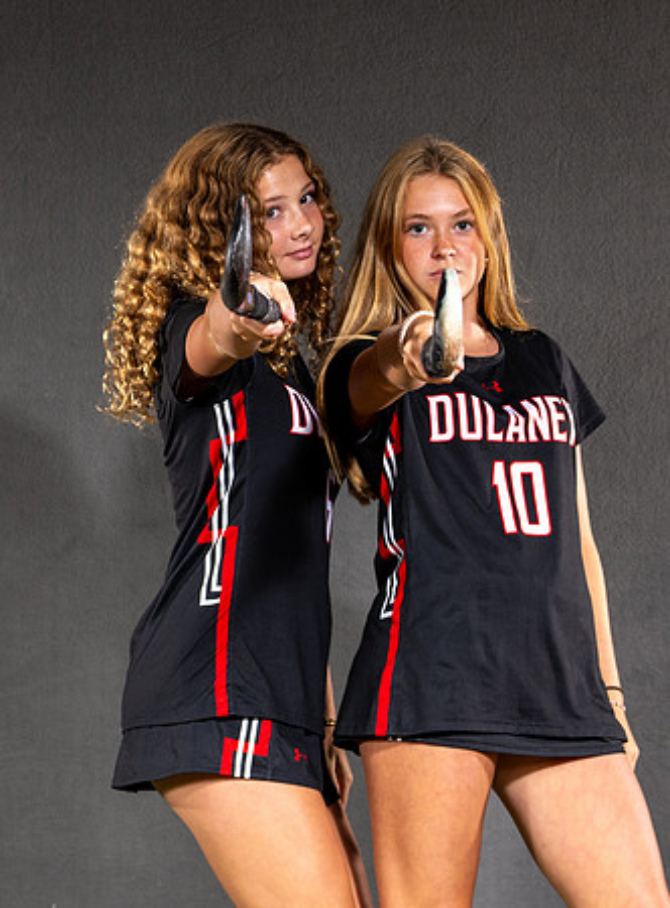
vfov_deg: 13.1
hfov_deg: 9.7
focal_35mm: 152
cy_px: 413
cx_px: 340
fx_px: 3957
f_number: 6.3
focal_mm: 70
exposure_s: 1/100
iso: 160
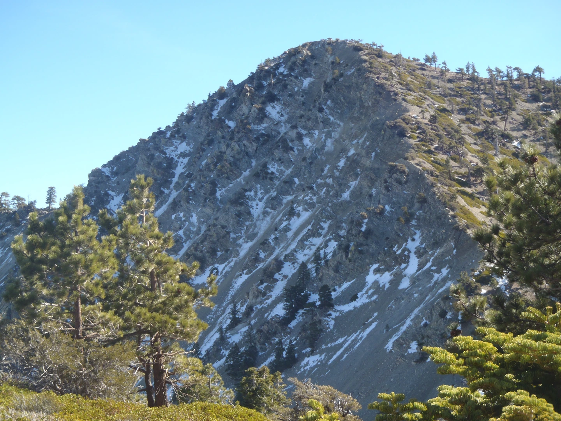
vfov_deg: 22.9
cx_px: 280
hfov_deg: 30.3
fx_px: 1037
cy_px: 210
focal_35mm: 64
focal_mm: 11.43
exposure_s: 1/160
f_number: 5.4
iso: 80
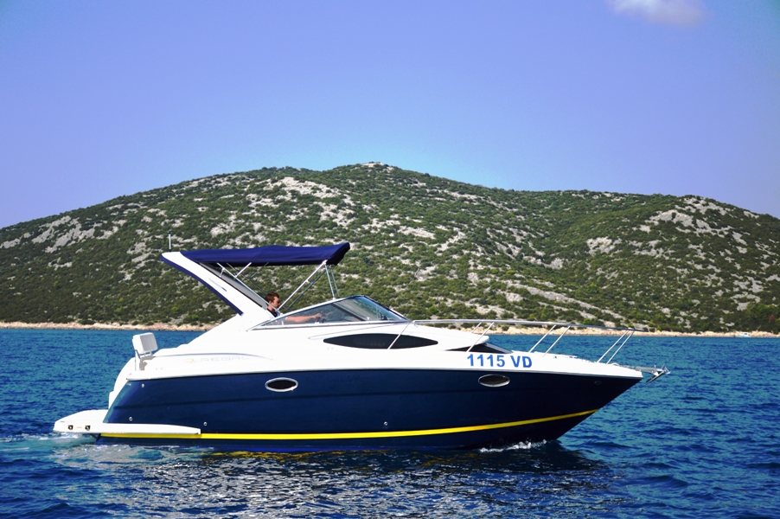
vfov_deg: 21.5
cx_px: 390
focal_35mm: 63
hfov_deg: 31.9
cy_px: 260
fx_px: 1364
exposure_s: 1/4000
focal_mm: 42
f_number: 4.5
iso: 200
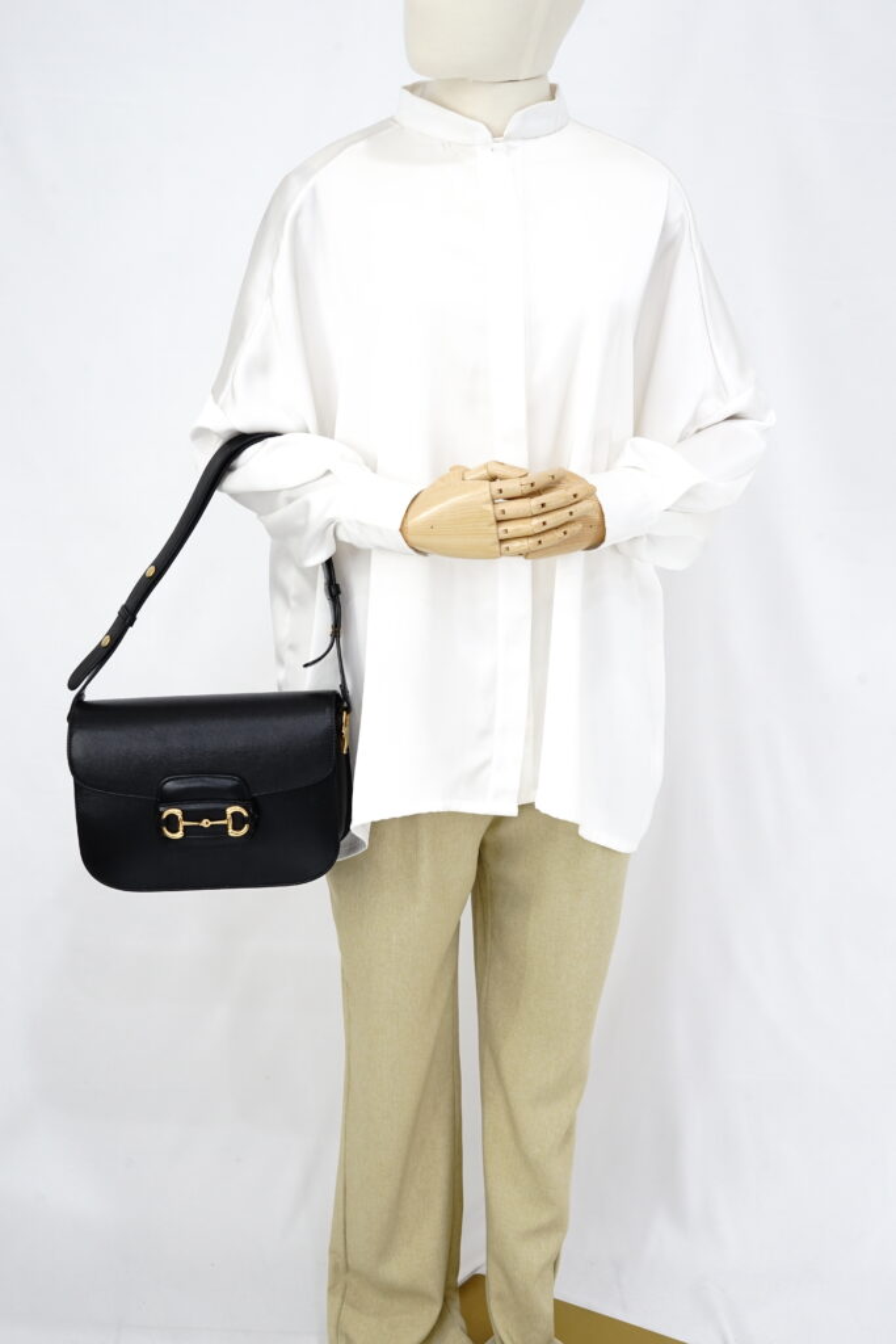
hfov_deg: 27.0
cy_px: 672
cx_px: 448
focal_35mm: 50
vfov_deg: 39.6
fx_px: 1866
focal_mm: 50
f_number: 9
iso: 640
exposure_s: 1/4
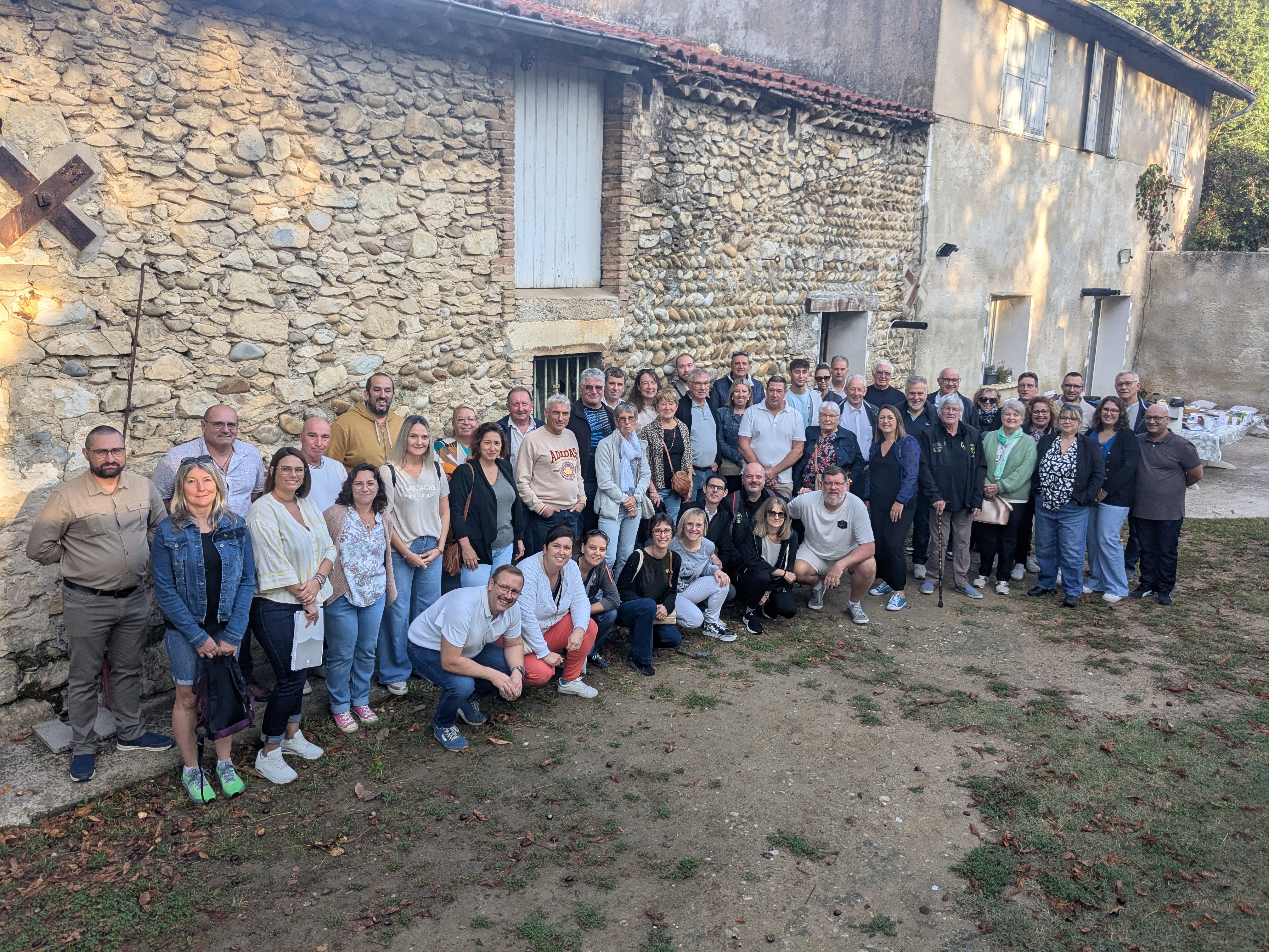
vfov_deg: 51.4
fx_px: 990
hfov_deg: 65.3
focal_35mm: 27
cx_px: 634
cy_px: 476
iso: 44
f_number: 1.73
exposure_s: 1/260
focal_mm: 4.38
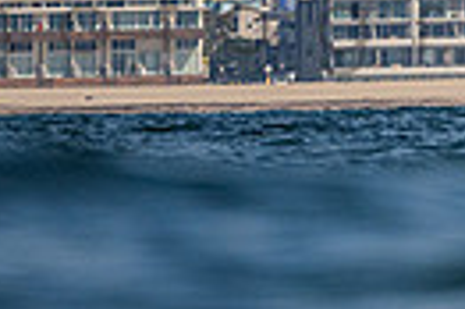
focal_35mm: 2204
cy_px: -123
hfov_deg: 0.9
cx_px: 792
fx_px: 28433
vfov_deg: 0.6
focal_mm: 400
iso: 320
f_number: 5.6
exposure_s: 1/3200
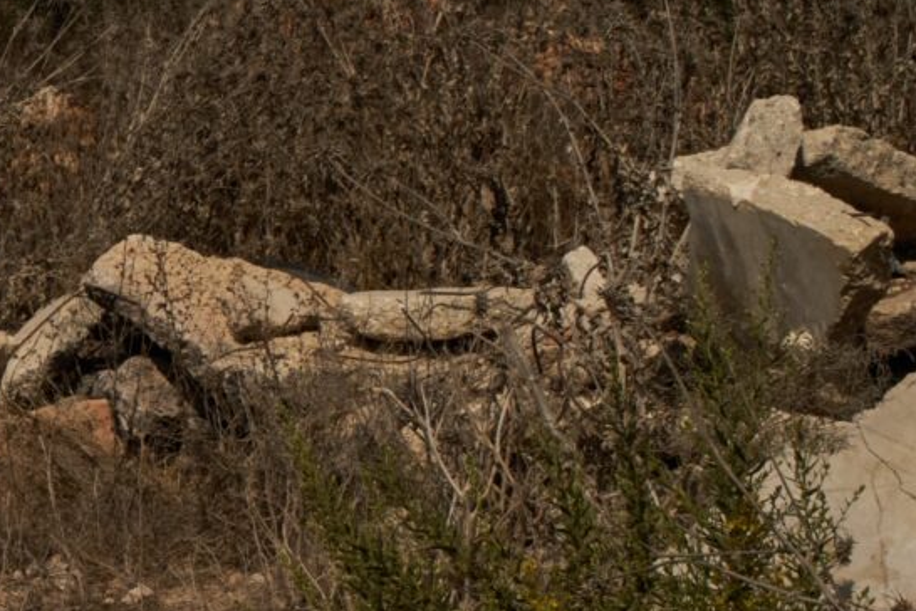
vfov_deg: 8.4
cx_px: -638
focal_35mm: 164
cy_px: 412
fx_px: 4173
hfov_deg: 11.7
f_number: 14
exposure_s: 1/2000
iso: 500
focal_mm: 35
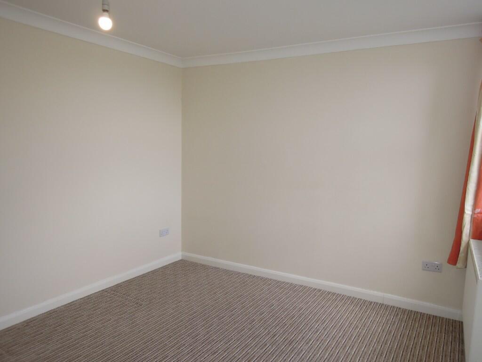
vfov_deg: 56.8
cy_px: 181
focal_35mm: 24
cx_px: 241
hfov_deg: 71.6
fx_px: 334
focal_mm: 4.3
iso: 160
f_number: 2.8
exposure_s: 1/125
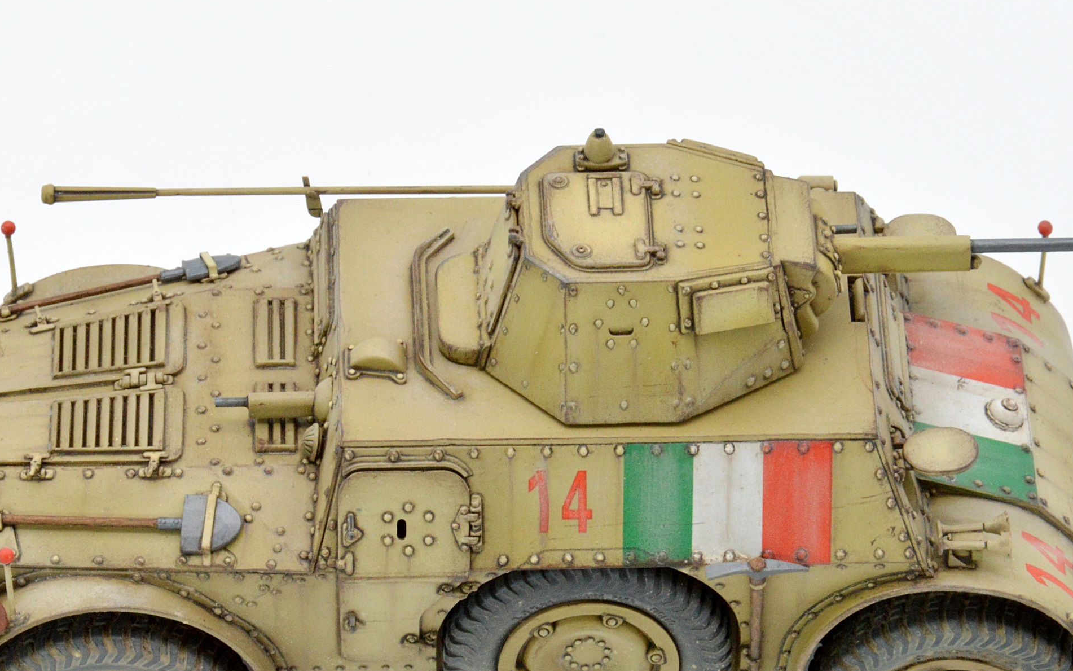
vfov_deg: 4.8
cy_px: 385
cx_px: 503
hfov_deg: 7.7
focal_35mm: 274
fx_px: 8009
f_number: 18
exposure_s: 1/20
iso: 800
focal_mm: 105
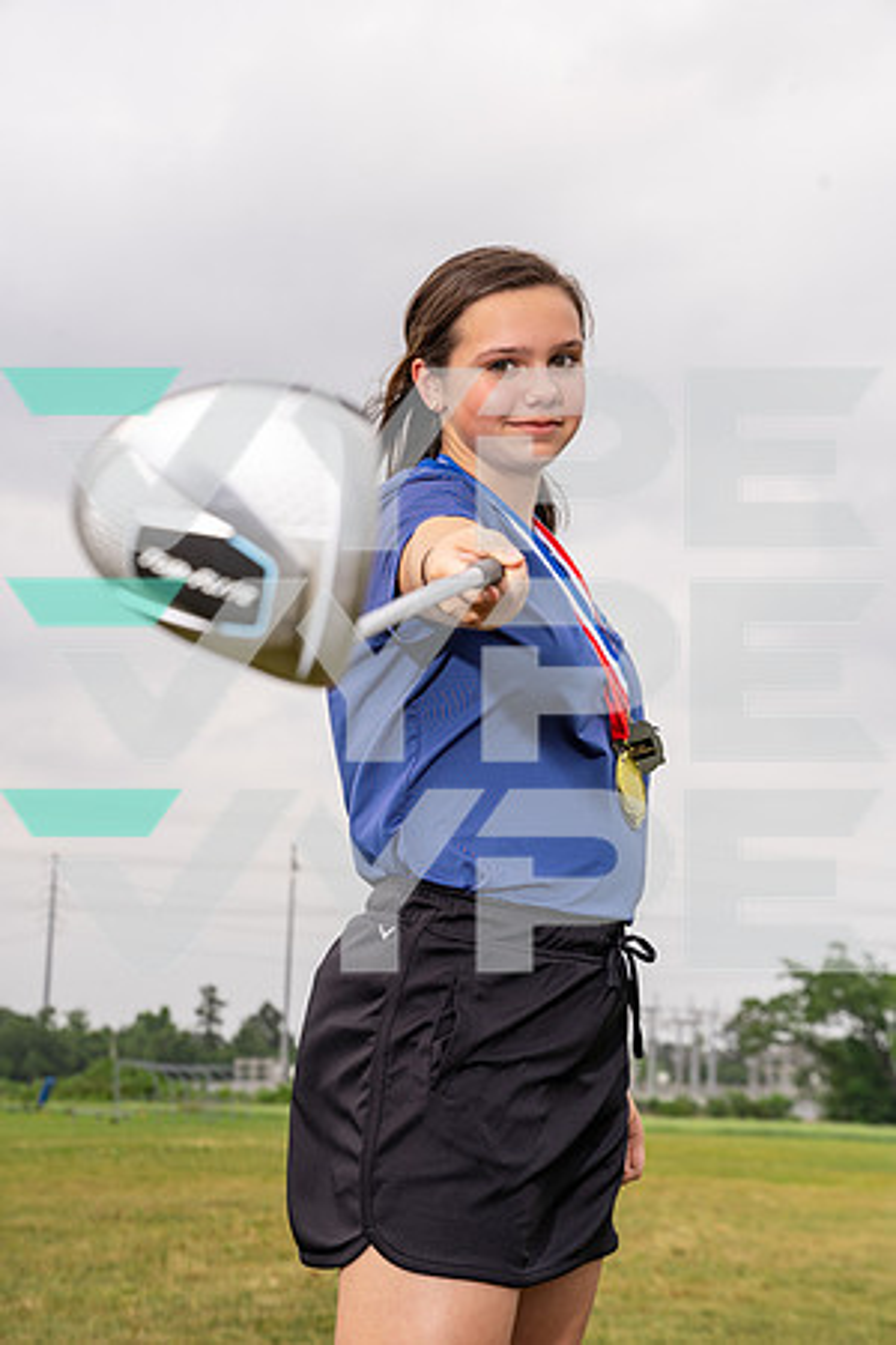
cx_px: 448
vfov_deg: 28.8
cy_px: 672
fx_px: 2613
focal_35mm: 70
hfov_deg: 19.5
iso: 100
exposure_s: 1/250
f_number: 8
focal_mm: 70
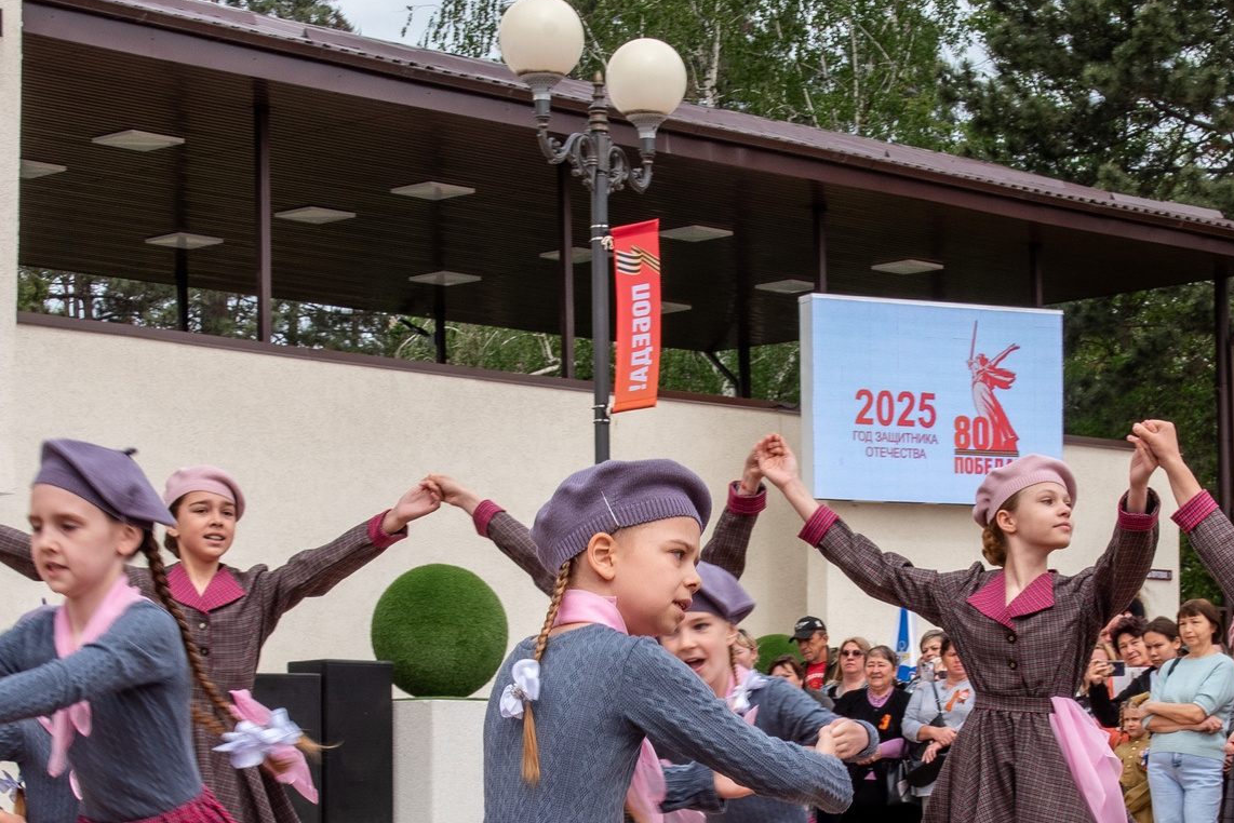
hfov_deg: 21.9
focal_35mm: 93
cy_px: 778
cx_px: 726
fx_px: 3188
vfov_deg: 14.5
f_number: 13
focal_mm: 40
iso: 320
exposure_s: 1/160
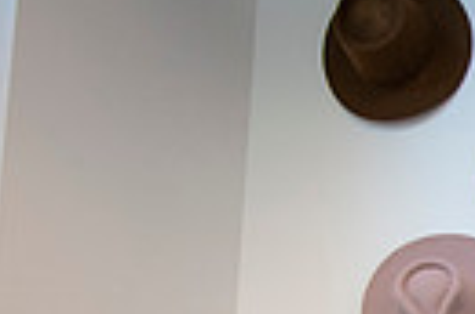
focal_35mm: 94
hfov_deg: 15.7
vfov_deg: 12.9
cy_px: 588
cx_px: 1027
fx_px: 1237
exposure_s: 1/160
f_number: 4
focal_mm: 21
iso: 2000
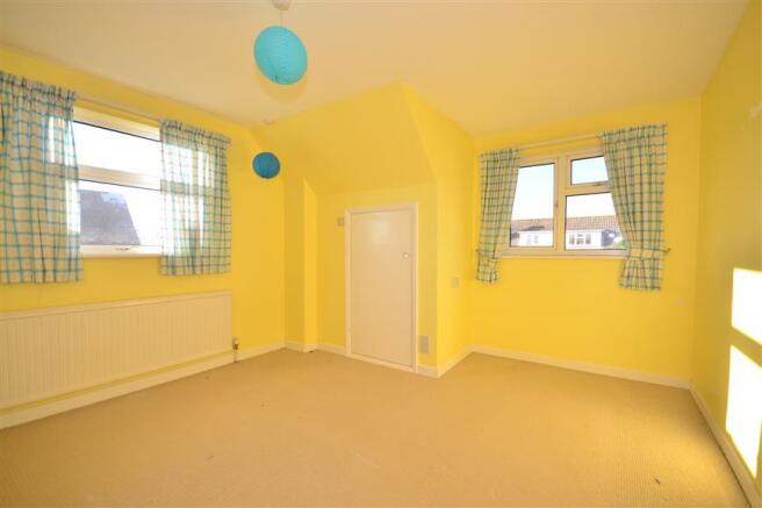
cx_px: 381
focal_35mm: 15
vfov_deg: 77.3
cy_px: 254
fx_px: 317
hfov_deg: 100.4
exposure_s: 1/100
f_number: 5
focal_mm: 10
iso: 200
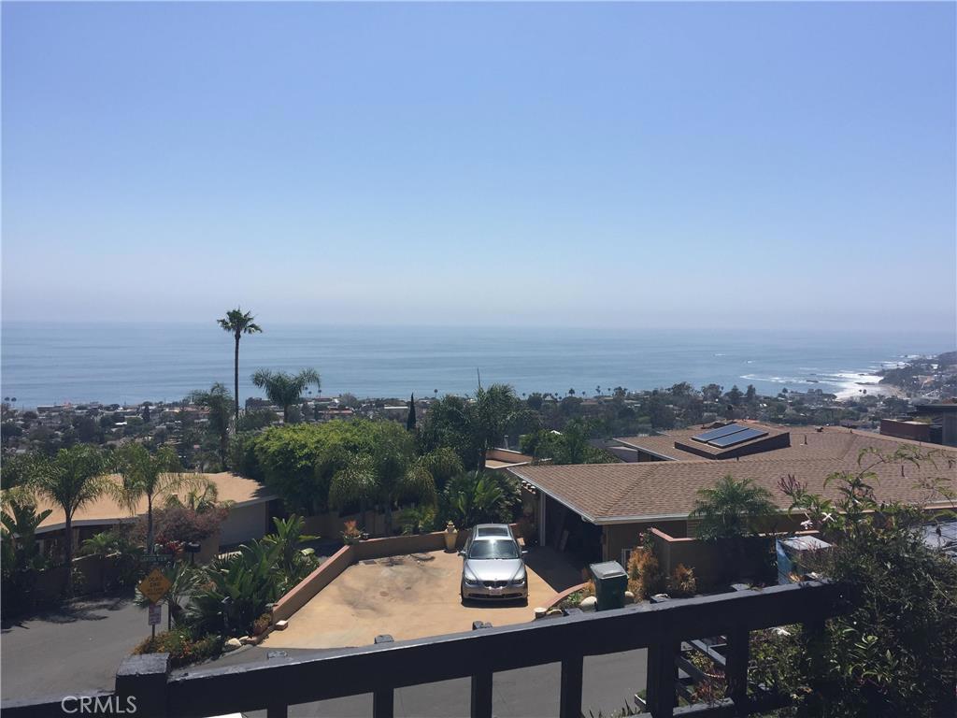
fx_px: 802
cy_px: 359
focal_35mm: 29
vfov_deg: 48.2
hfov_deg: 61.7
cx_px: 478
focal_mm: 4.15
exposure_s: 1/3049
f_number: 2.2
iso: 32
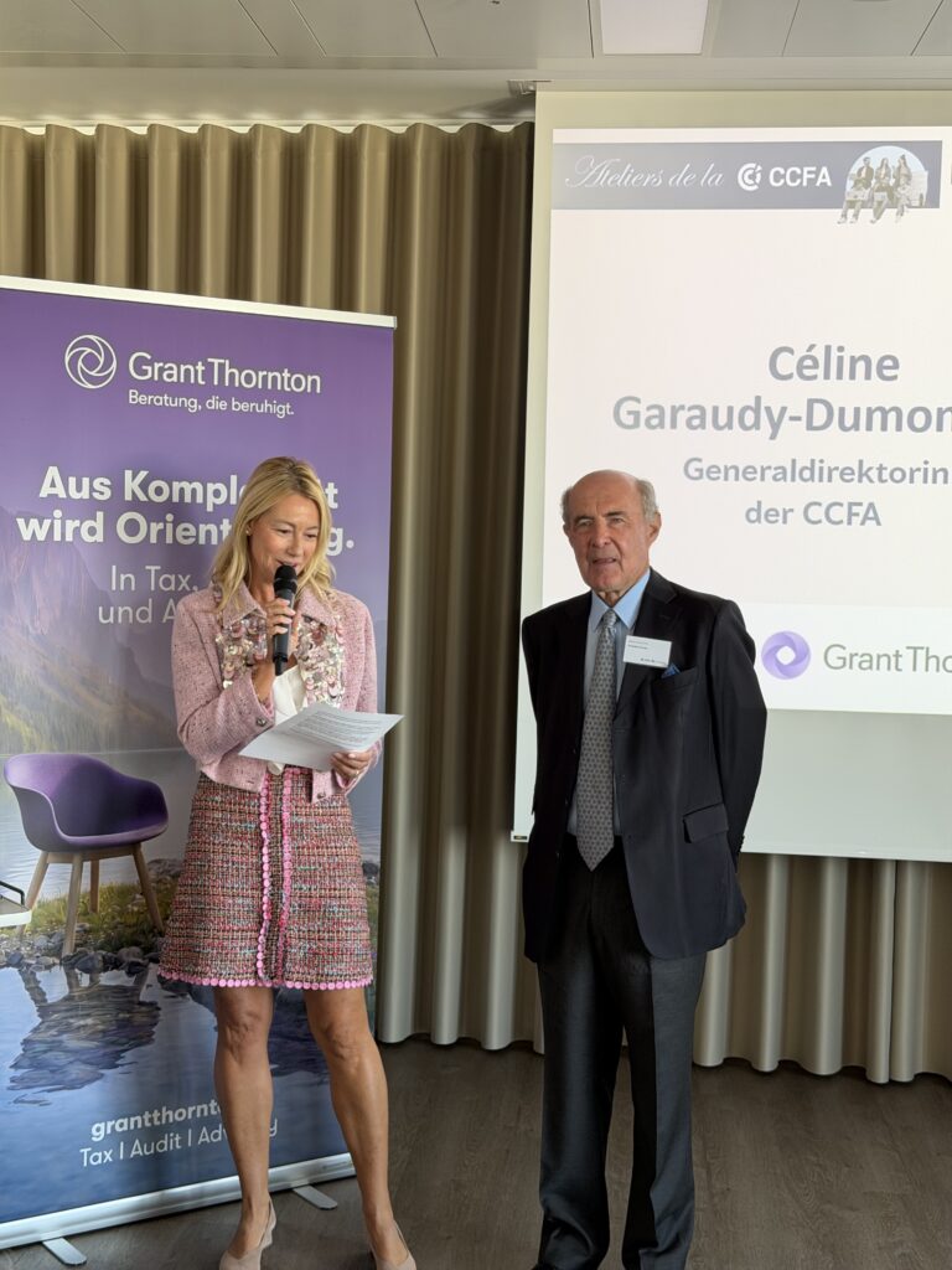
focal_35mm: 48
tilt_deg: -4.0
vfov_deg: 39.7
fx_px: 1760
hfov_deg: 30.3
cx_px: 476
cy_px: 635
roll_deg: -1.9
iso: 100
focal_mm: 6.76
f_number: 1.78
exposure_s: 1/60
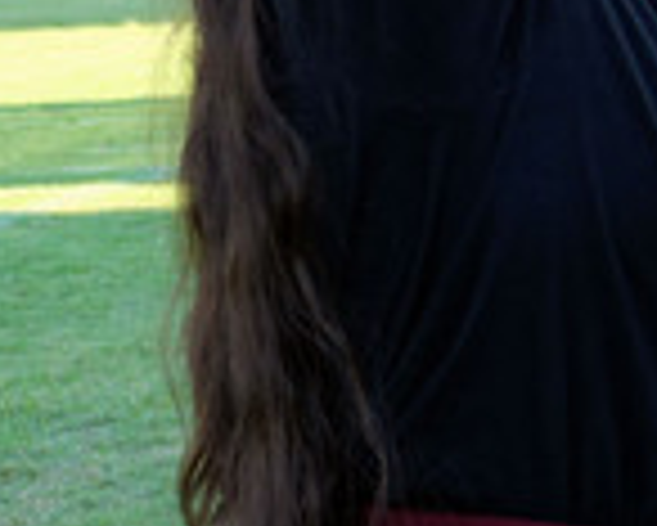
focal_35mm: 276
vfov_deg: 5.6
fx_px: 5370
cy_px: 479
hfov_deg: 7.0
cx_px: -9
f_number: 4.5
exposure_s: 1/160
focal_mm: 28
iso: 125
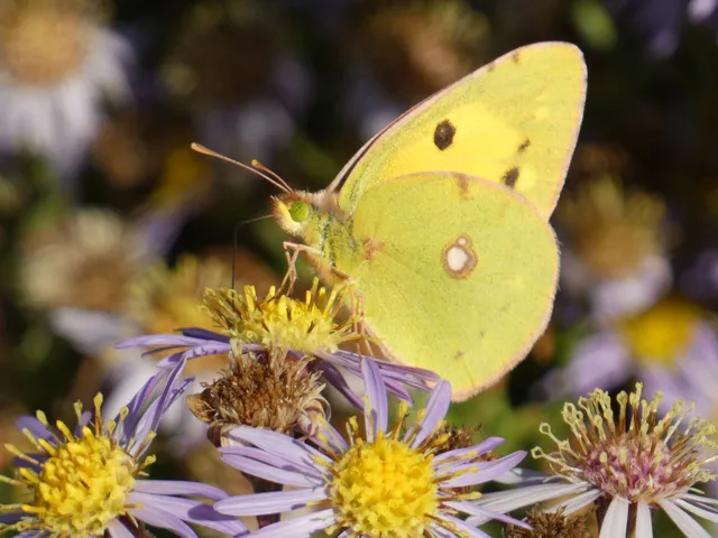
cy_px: 269
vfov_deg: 2.7
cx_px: 359
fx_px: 11387
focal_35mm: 549
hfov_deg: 3.6
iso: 80
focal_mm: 98.3
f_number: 5.6
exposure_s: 1/250
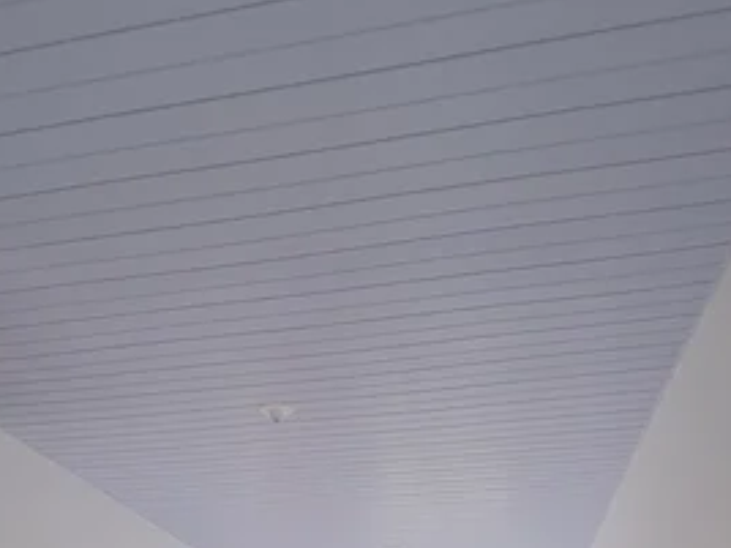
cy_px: 819
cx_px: 270
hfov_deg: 46.4
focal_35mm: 40
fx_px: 845
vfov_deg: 26.3
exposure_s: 1/60
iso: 64
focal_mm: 1.74
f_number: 2.2
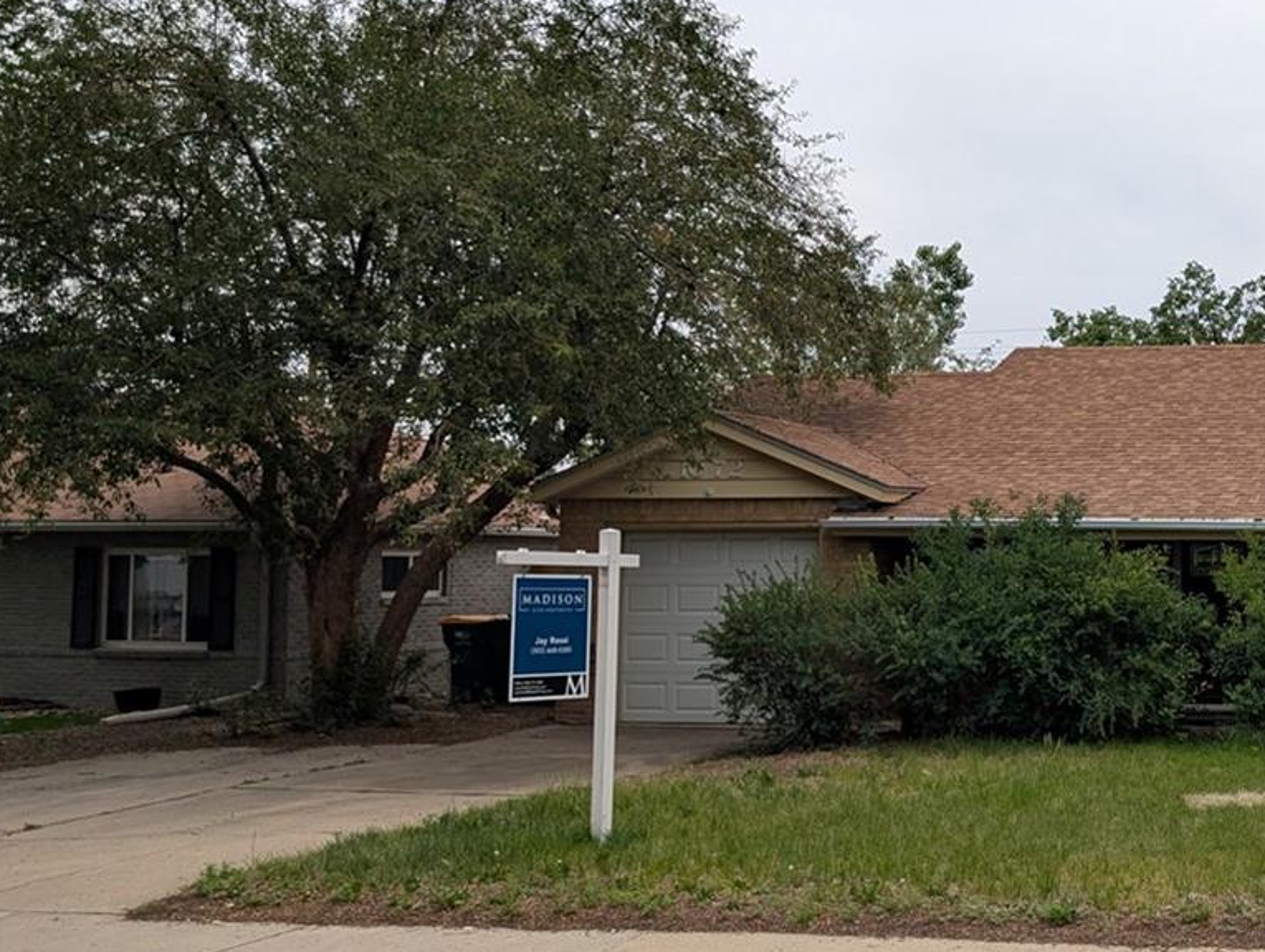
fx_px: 1830
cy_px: 441
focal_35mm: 50
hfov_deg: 34.9
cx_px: 1244
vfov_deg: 29.2
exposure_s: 1/882
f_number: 1.68
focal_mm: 6.9
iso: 23
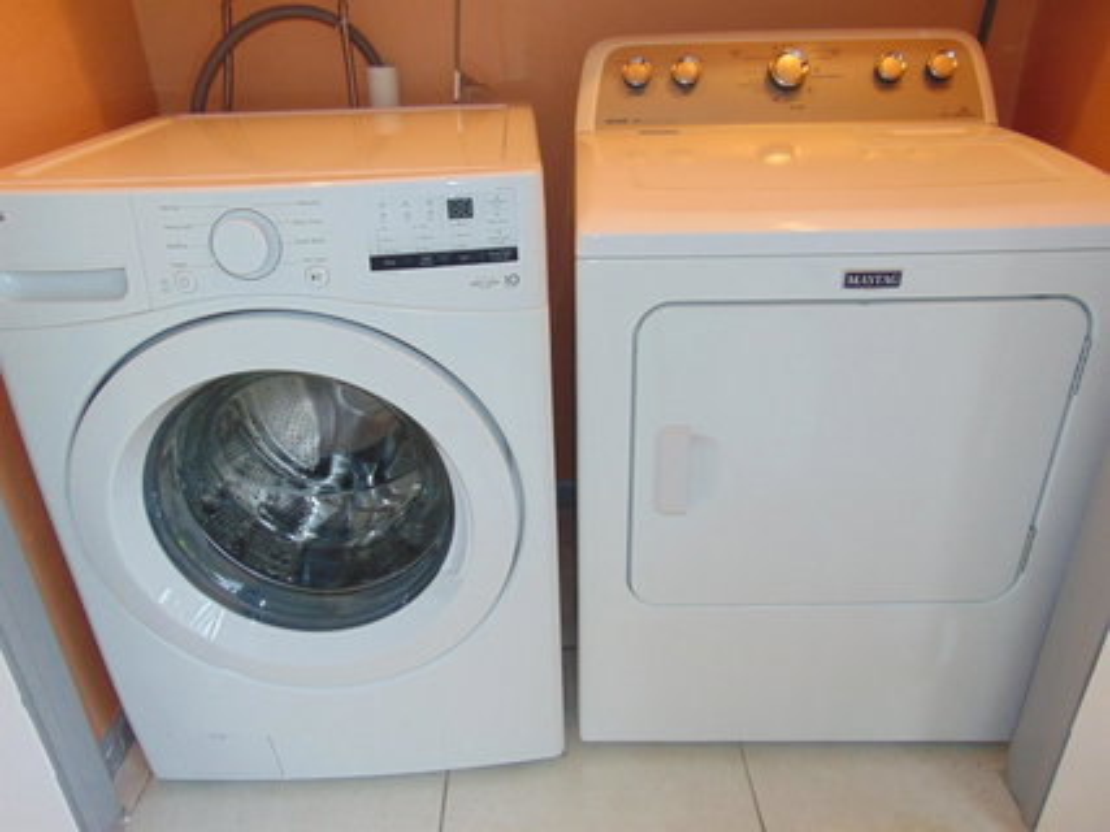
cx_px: 555
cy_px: 416
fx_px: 801
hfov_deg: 69.4
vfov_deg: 54.9
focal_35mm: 25
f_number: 3
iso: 100
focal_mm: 4.5
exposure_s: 1/30
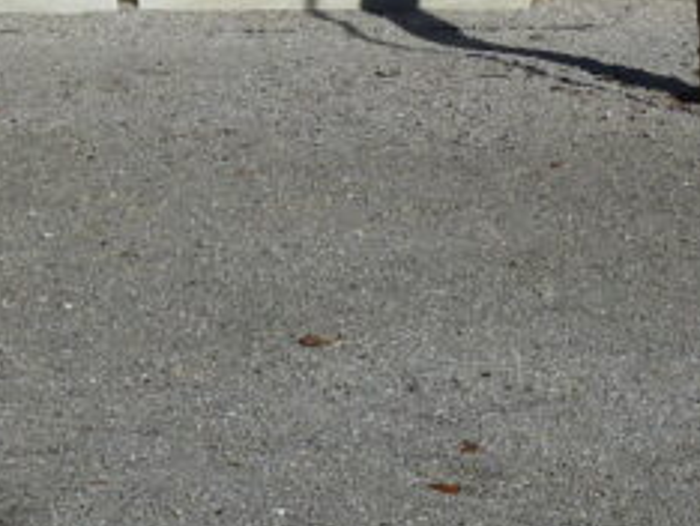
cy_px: -365
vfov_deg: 5.0
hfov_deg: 6.7
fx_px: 5931
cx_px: 123
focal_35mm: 293
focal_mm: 11
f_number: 5.6
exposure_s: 1/640
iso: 80
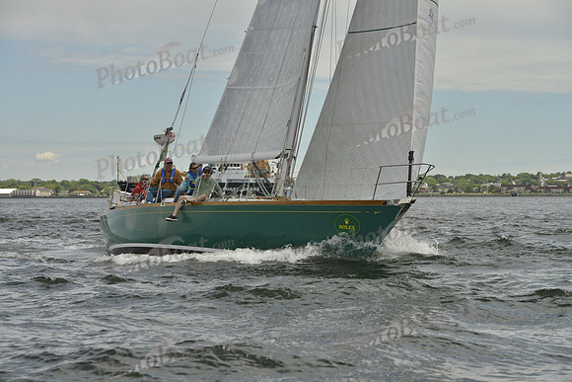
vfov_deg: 12.2
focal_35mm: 112
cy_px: 191
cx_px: 286
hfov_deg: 18.3
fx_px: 1780
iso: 280
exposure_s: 1/1600
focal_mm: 112
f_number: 8
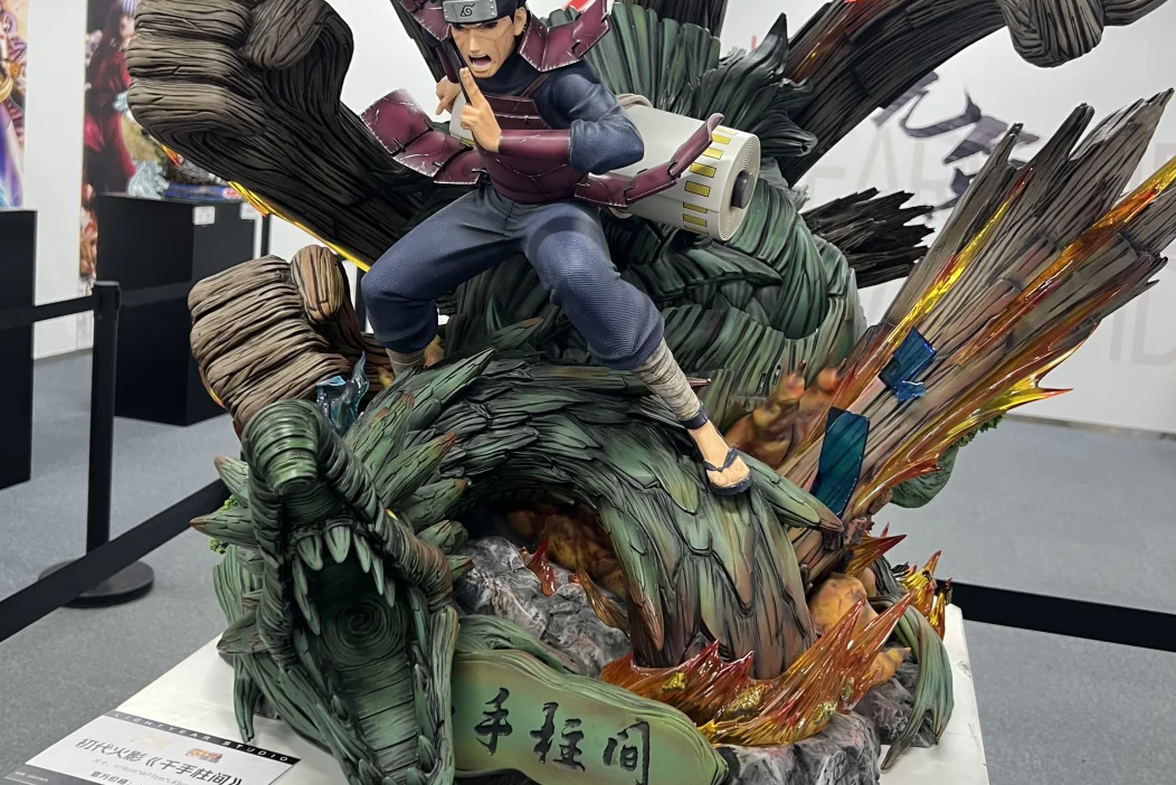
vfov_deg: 35.6
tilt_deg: -4.9
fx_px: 1209
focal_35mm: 37
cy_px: 257
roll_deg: -4.5
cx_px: 577
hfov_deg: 51.9
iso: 100
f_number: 1.5
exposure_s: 1/50
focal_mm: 5.7
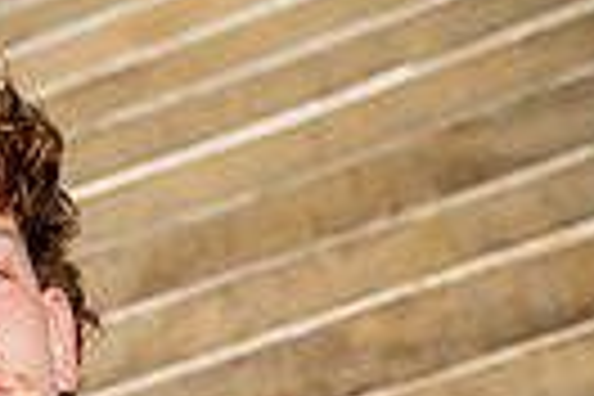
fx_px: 2244
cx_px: -36
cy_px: 940
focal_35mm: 136
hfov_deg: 14.8
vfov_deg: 9.1
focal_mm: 40
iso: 100
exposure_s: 1/250
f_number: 5
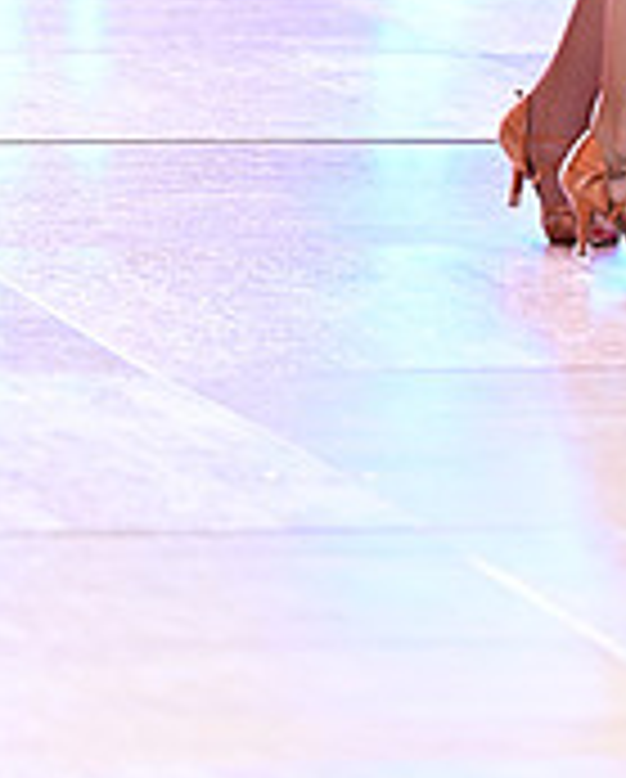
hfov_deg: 3.9
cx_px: 851
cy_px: -490
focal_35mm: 392
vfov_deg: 4.9
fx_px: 9054
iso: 2000
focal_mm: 125
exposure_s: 1/320
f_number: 2.8
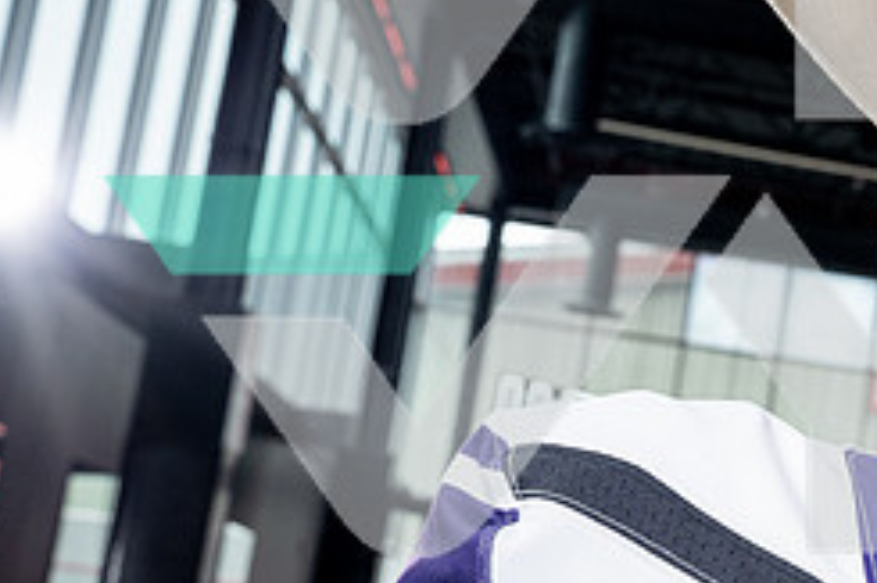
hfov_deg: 21.2
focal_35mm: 90
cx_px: 1017
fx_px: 2191
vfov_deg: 15.2
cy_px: 367
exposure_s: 1/250
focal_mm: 38
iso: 640
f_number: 8
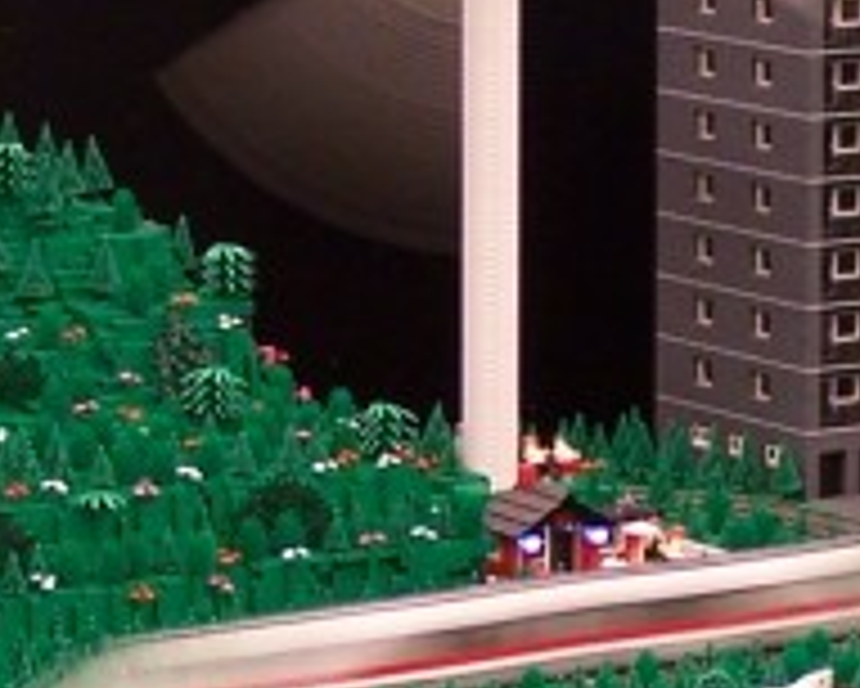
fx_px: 6392
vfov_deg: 6.1
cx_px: 540
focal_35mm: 251
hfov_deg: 7.7
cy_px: 1106
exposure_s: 1/2
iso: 80
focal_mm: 8
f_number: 3
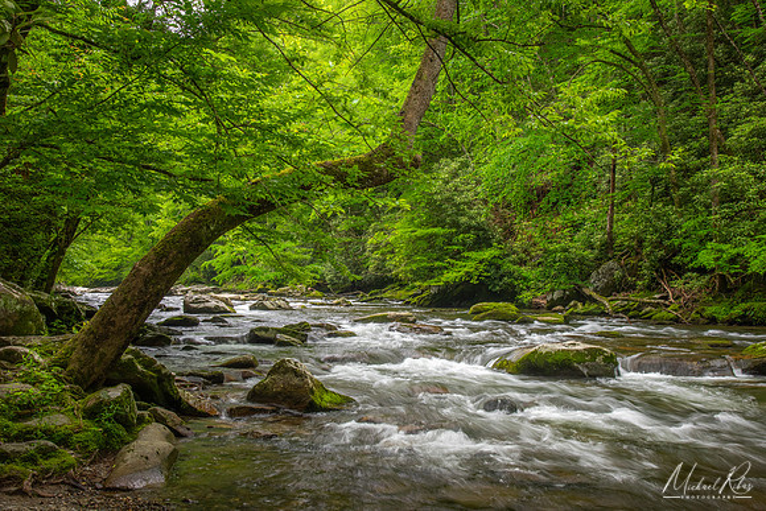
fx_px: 809
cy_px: 256
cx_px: 383
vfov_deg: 35.1
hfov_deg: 50.7
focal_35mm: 38
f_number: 13
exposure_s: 1/6
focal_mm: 38
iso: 400
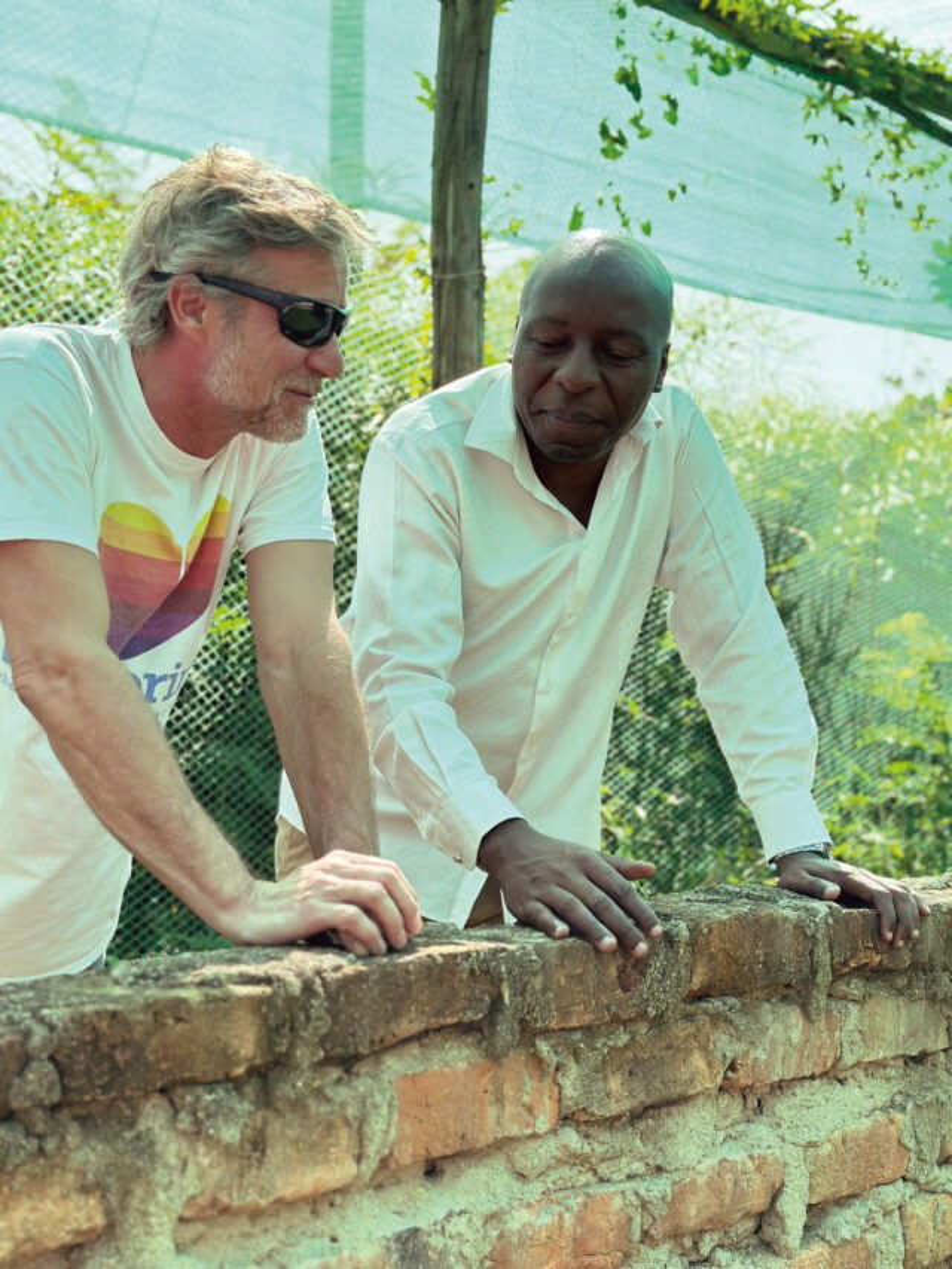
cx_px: 476
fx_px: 1760
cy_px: 634
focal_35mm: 48
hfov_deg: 30.3
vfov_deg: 39.7
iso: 80
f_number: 1.78
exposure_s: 1/1453
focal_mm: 6.86
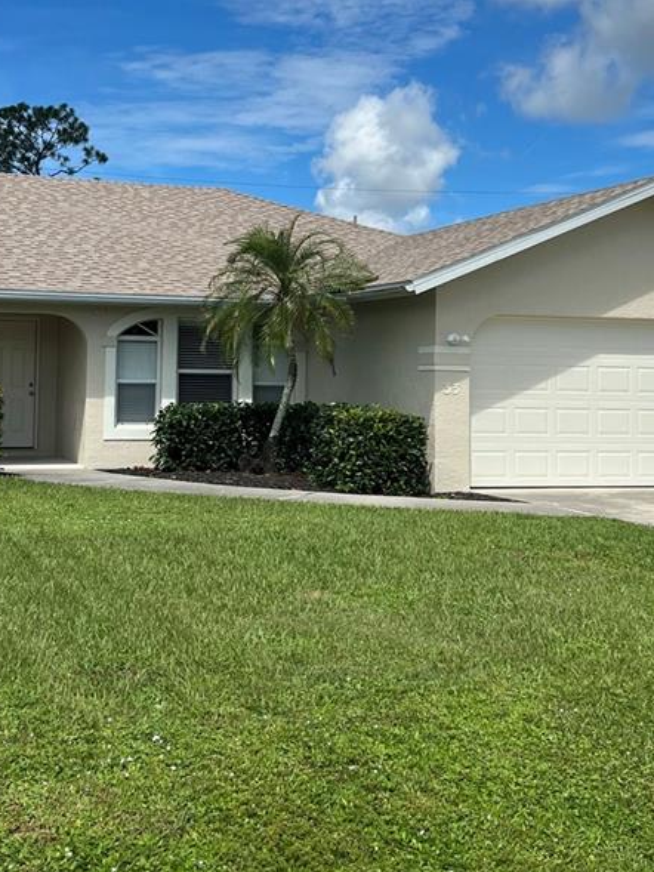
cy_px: 318
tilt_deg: +3.1
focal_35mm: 53
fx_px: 1335
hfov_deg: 27.5
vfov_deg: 35.9
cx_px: 266
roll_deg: -0.8
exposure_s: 1/5882
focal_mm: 5.7
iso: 50
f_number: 1.5
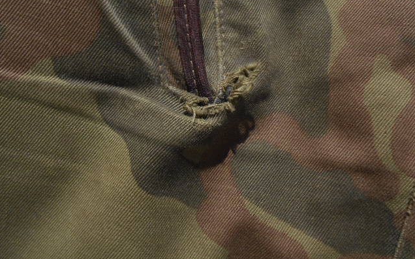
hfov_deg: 59.7
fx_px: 362
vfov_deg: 39.3
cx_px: 208
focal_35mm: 32
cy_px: 108
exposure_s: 1/1000
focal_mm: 5.1
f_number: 3.4
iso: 80
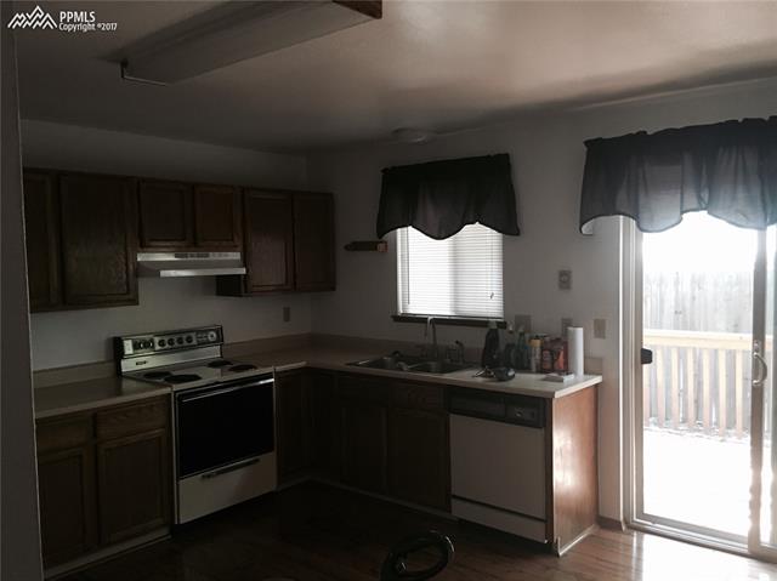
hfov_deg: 61.7
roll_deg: +0.9
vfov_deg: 48.2
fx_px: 650
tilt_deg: -3.9
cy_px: 290
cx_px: 388
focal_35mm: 29
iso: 160
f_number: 2.2
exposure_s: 1/30
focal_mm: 4.15
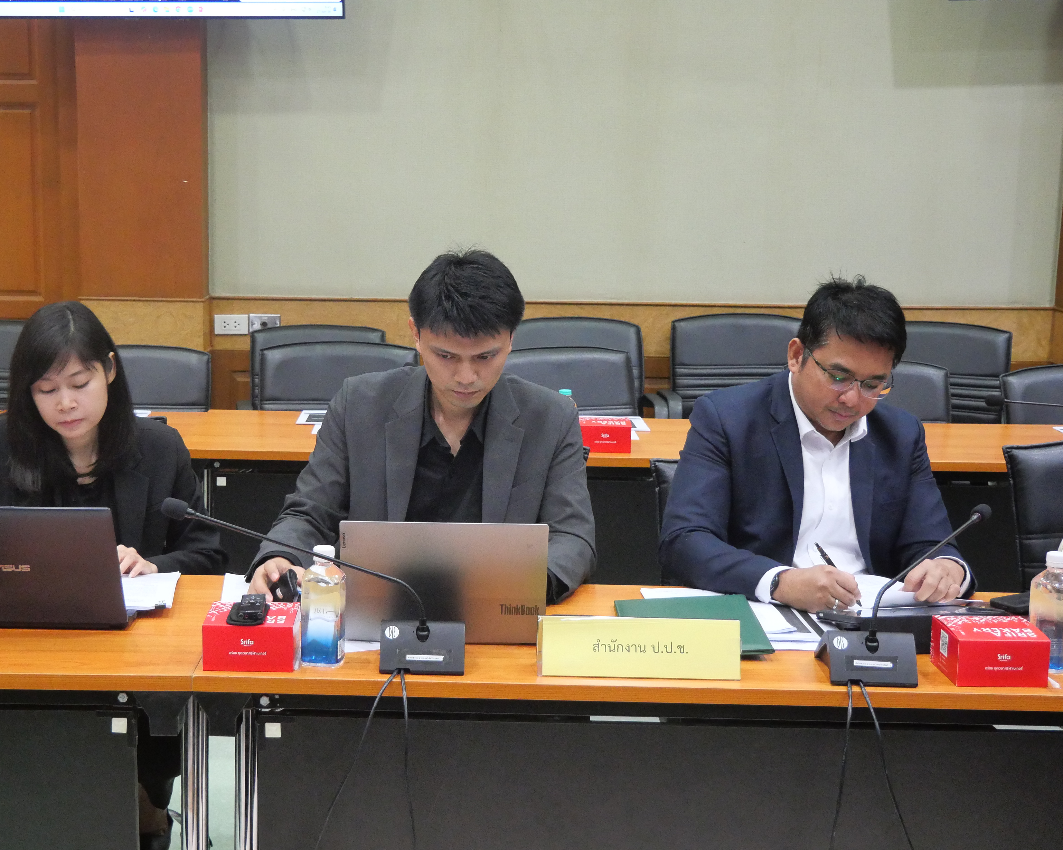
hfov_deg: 36.5
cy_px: 425
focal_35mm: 51
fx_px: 1605
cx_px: 435
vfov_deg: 29.7
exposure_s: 1/80
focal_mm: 22
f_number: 4.2
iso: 3200
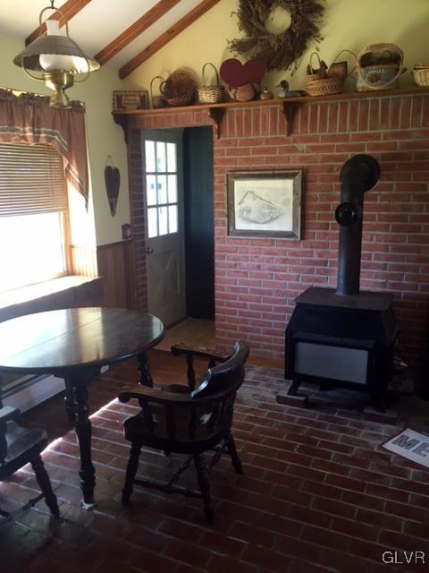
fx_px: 479
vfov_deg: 61.7
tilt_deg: -12.3
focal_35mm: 29
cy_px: 286
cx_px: 214
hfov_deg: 48.2
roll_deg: +0.9
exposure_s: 1/30
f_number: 2.2
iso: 100
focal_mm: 4.15
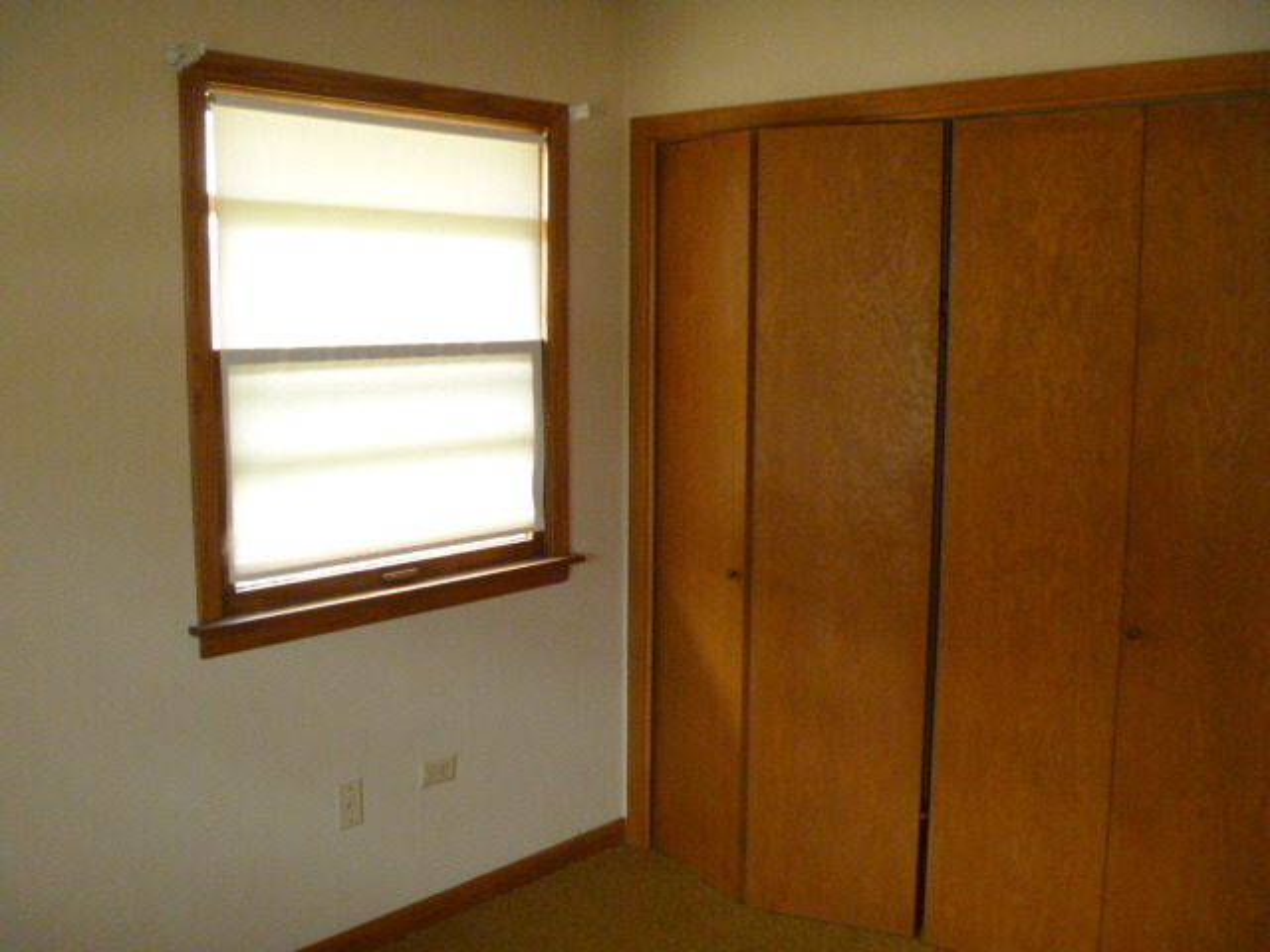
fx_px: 1284
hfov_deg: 52.6
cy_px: 476
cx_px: 635
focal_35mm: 35
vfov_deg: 40.7
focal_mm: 6.3
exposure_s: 1/30
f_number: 3.5
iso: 400
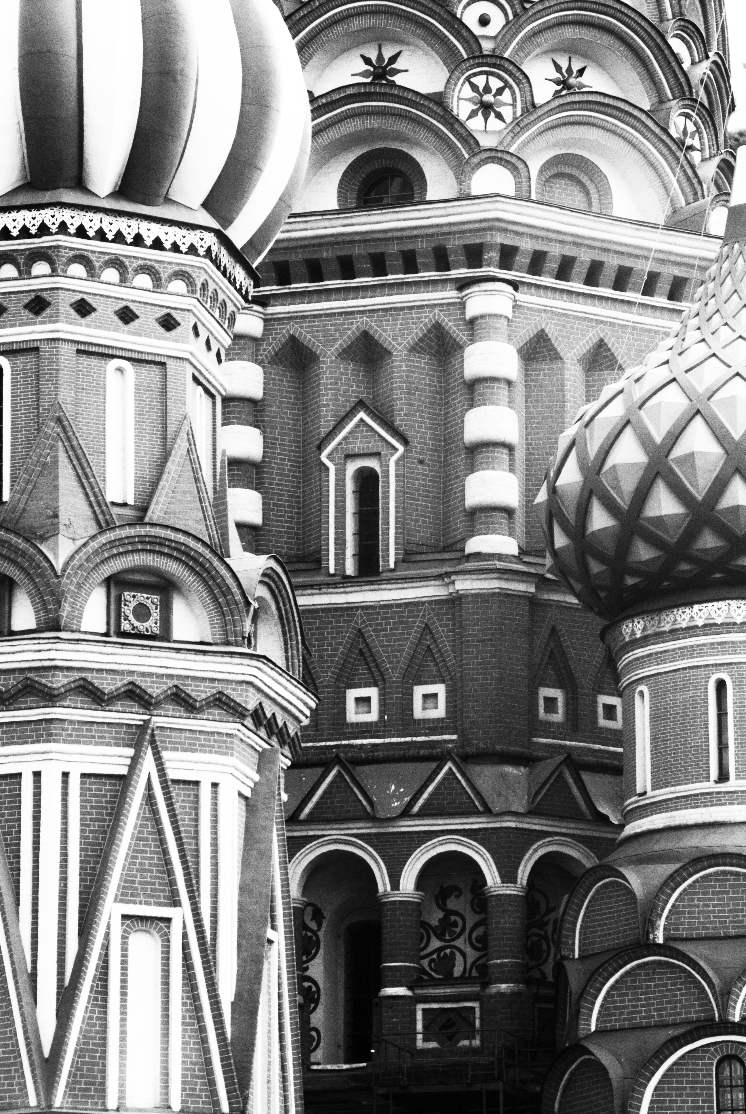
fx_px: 4416
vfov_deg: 14.4
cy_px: 557
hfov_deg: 9.7
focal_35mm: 142
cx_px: 373
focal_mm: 95
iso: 400
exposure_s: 1/60
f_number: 22
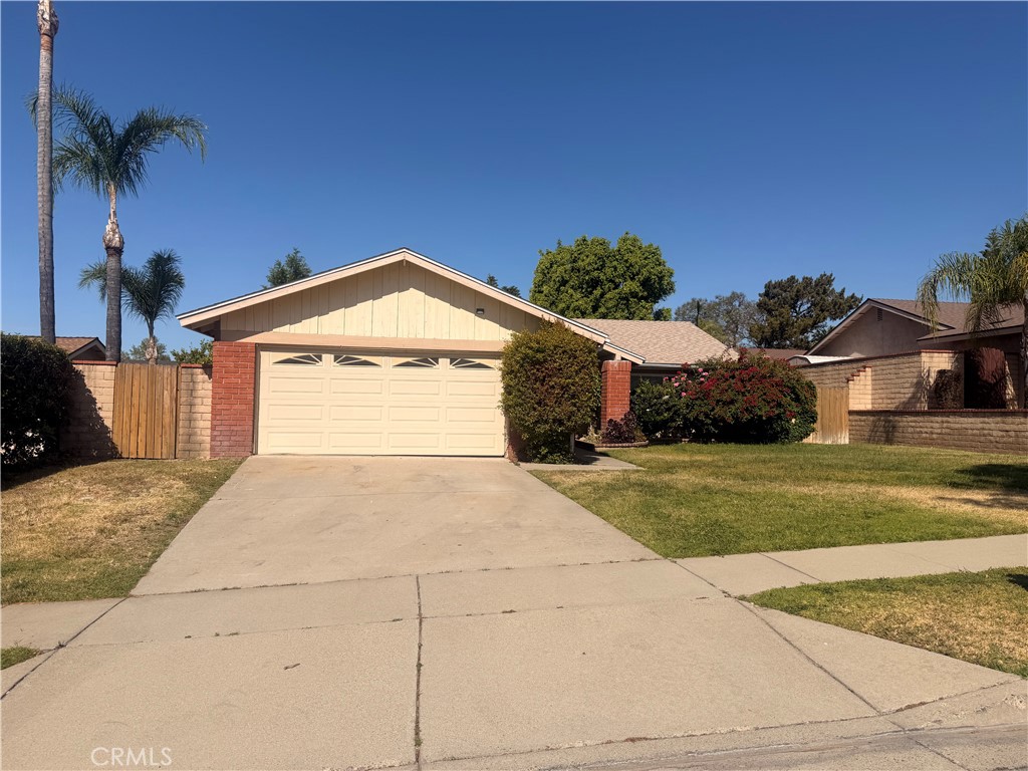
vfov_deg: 56.8
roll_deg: -0.4
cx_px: 514
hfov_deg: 71.6
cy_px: 386
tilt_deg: +3.0
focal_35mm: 24
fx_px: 713
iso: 80
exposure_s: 1/8130
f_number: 1.78
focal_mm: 6.76
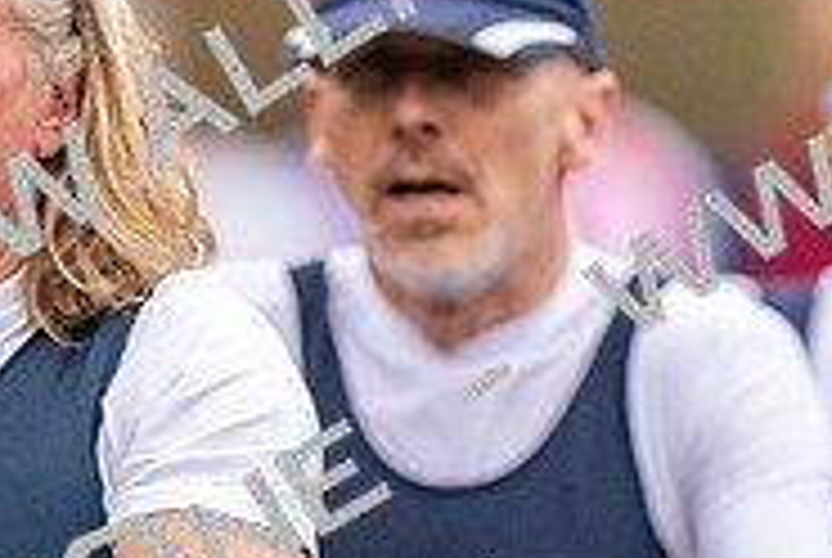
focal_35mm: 1880
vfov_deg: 0.7
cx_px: 256
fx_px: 43518
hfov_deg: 1.1
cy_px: 407
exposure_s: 1/2500
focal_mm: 600
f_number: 4
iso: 4500
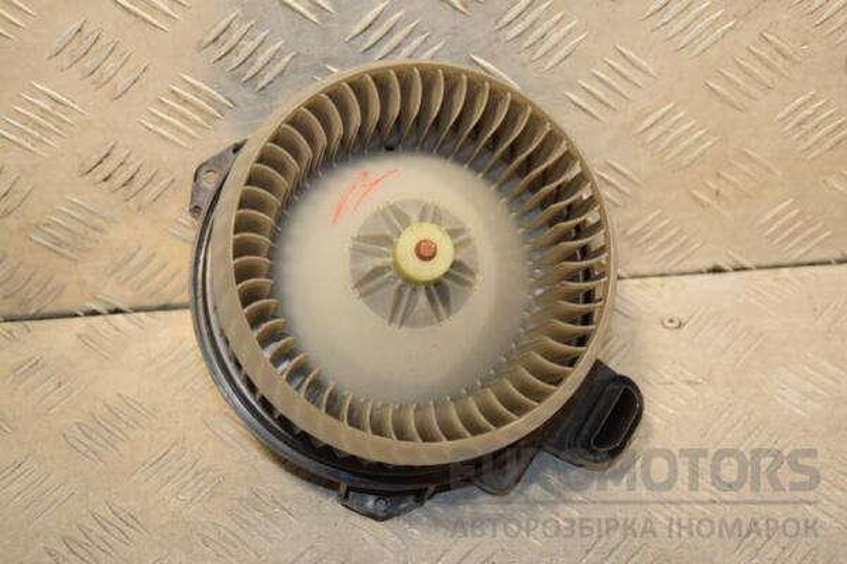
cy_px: 282
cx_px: 424
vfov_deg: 20.2
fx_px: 1588
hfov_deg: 29.9
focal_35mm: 68
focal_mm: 45
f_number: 5.6
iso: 800
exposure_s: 1/200
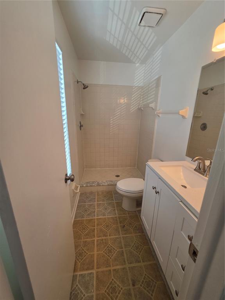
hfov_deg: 89.9
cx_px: 112
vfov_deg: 106.2
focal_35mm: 13
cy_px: 150
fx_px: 113
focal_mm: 2.2
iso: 160
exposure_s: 1/120
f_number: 1.9
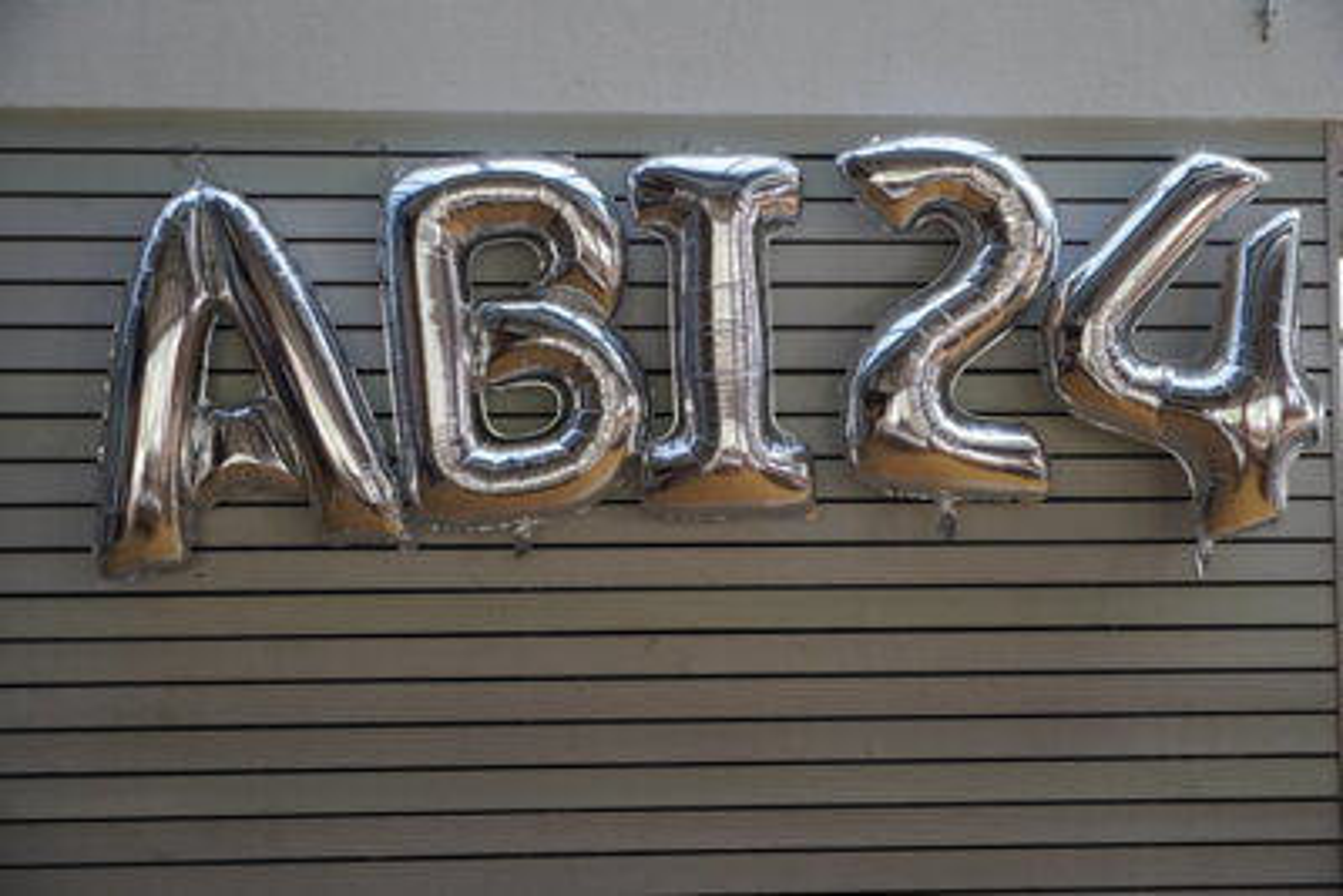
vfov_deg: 25.8
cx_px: 672
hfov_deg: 37.8
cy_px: 448
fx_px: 1959
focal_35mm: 52
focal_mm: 35
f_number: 4.5
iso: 1250
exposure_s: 1/160
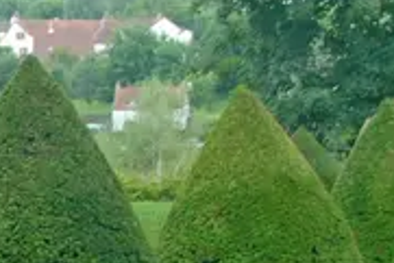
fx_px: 3023
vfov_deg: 5.0
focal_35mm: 276
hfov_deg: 7.1
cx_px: -512
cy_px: 160
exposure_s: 1/45
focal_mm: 26
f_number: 3.8
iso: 200
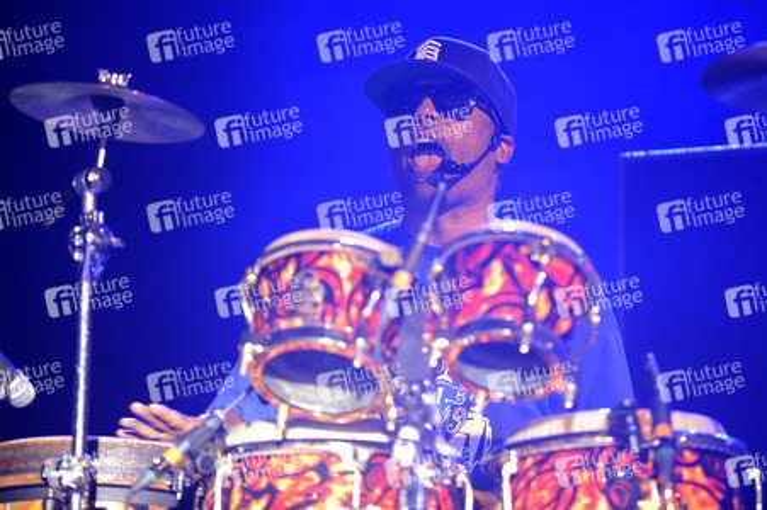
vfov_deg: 6.9
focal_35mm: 200
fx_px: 4258
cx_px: 384
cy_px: 255
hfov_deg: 10.3
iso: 3200
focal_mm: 200
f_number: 2.8
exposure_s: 1/160
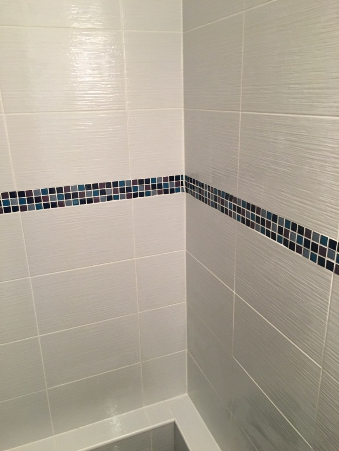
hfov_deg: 48.2
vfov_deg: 61.7
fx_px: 379
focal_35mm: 29
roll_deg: +0.9
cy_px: 226
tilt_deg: -19.7
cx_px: 170
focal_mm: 4.15
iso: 160
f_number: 2.2
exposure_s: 1/33
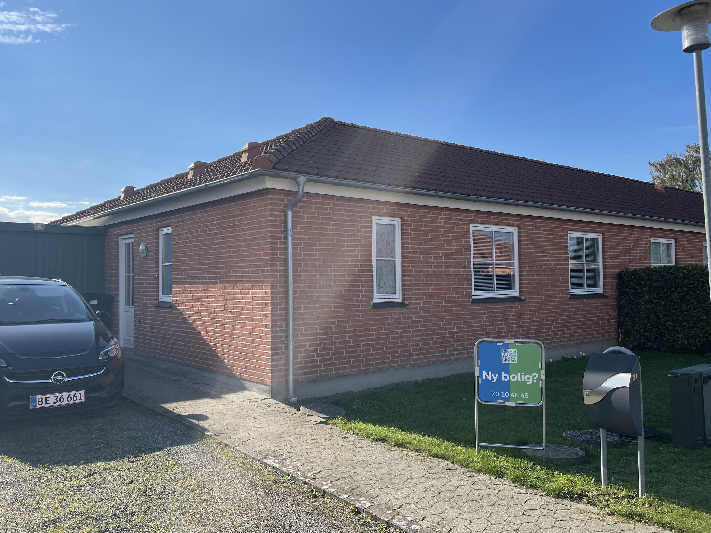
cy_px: 266
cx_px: 332
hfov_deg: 61.6
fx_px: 596
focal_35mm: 29
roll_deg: +0.3
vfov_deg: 48.2
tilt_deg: +1.6
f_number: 1.6
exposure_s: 1/3610
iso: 32
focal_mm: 4.2
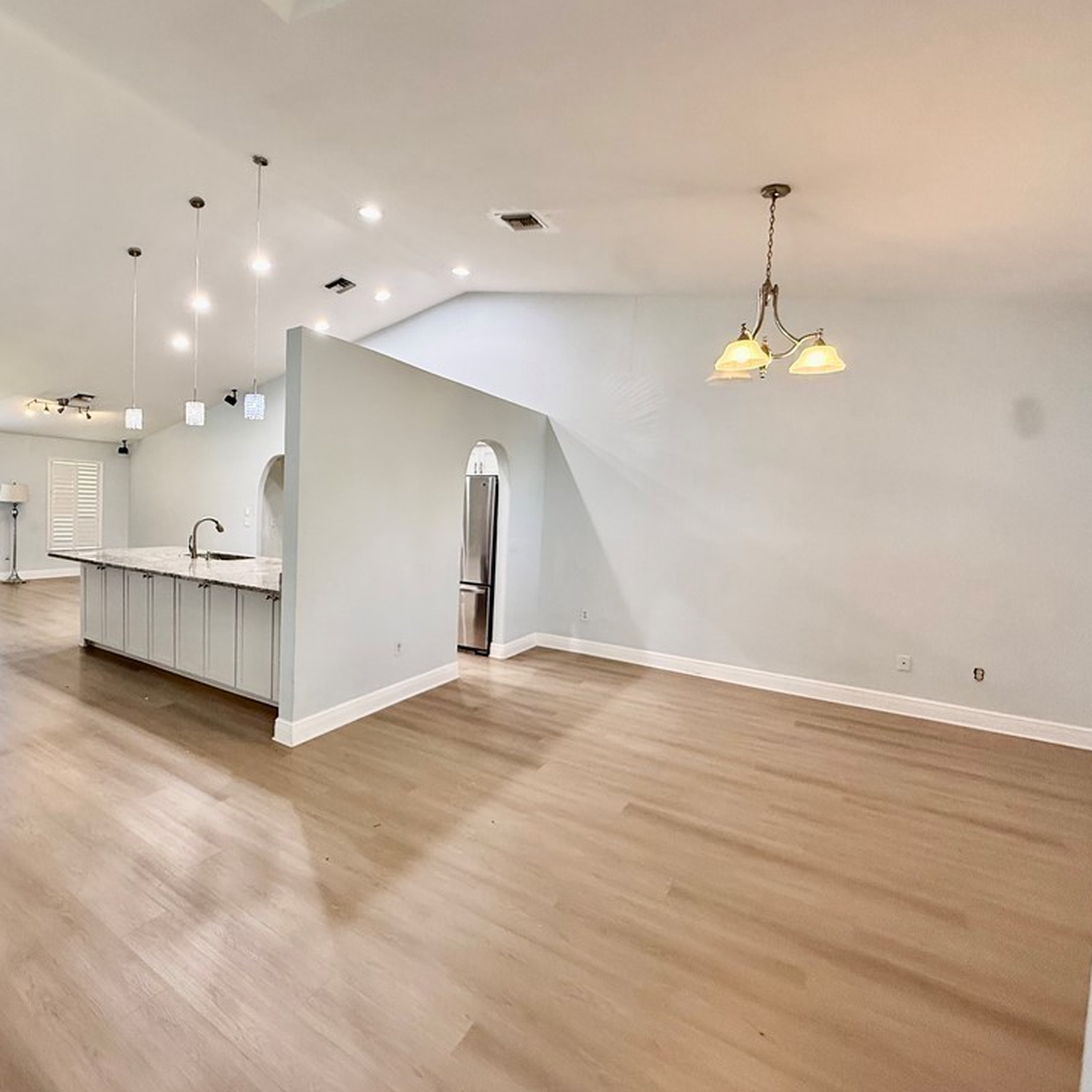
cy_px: 538
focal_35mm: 17
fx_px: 607
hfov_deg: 81.4
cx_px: 374
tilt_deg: -3.8
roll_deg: -2.0
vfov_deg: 84.0
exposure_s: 1/120
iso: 250
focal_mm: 2.22
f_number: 2.2
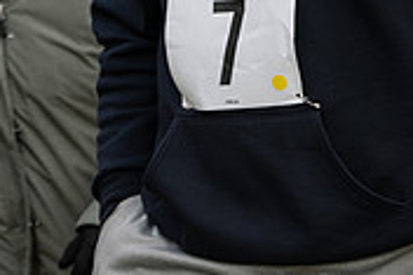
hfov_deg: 5.5
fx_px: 4229
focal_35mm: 369
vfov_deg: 3.7
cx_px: 603
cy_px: -128
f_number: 6.3
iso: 640
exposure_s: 1/400
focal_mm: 112
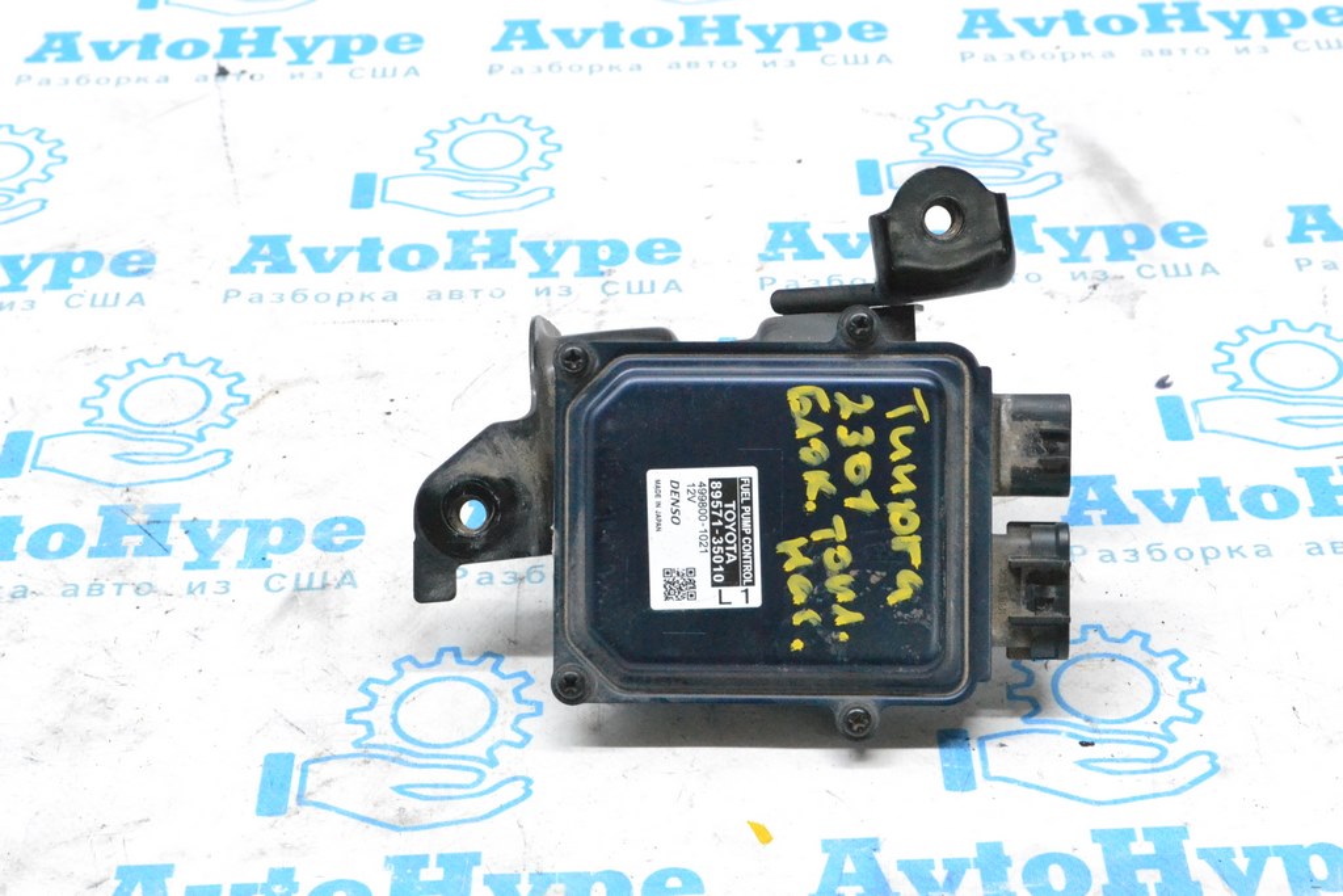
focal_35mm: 69
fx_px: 2574
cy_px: 448
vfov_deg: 19.7
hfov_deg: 29.2
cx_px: 672
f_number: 10
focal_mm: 46
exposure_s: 1/125
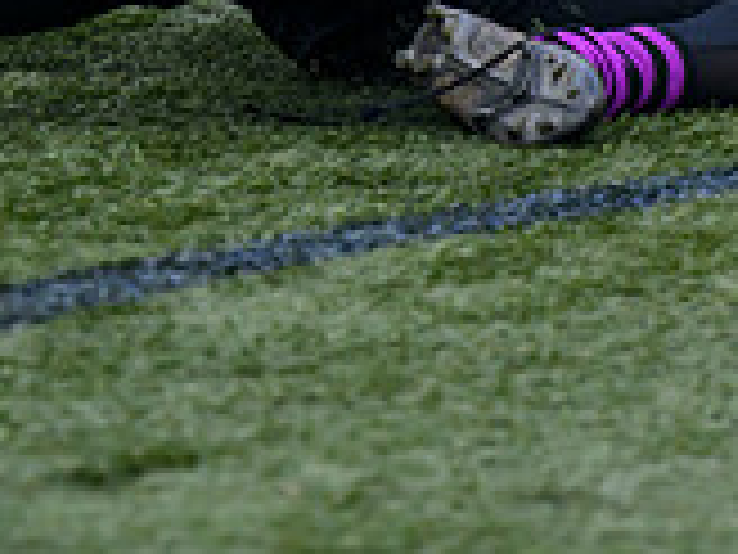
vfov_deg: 1.7
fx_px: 18335
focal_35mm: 860
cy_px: -489
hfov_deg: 2.3
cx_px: 1312
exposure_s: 1/1600
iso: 1000
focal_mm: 175
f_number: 4
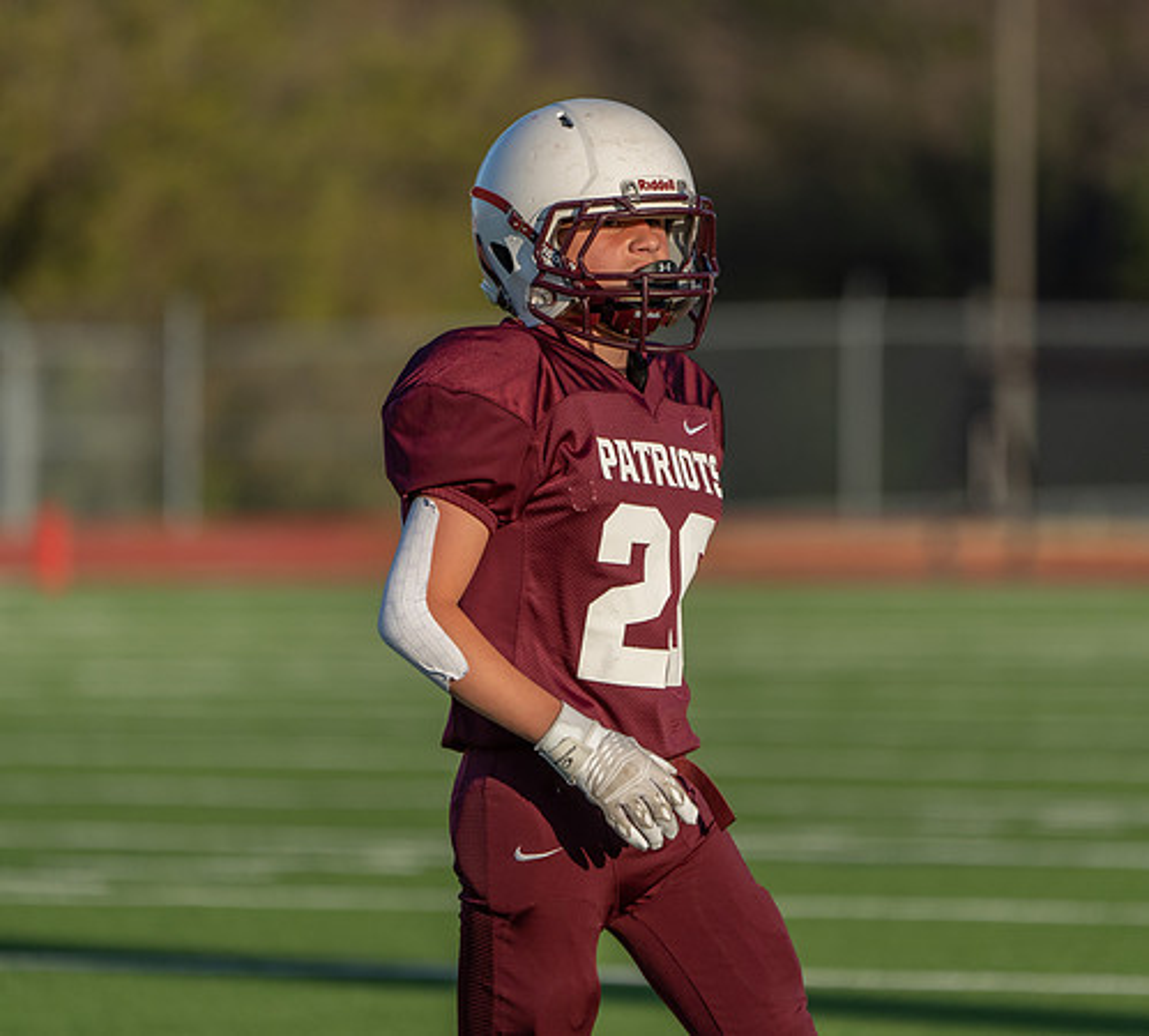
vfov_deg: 3.1
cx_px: 641
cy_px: 481
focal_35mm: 533
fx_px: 19044
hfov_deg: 3.5
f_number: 5.6
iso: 200
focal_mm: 400
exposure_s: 1/1000
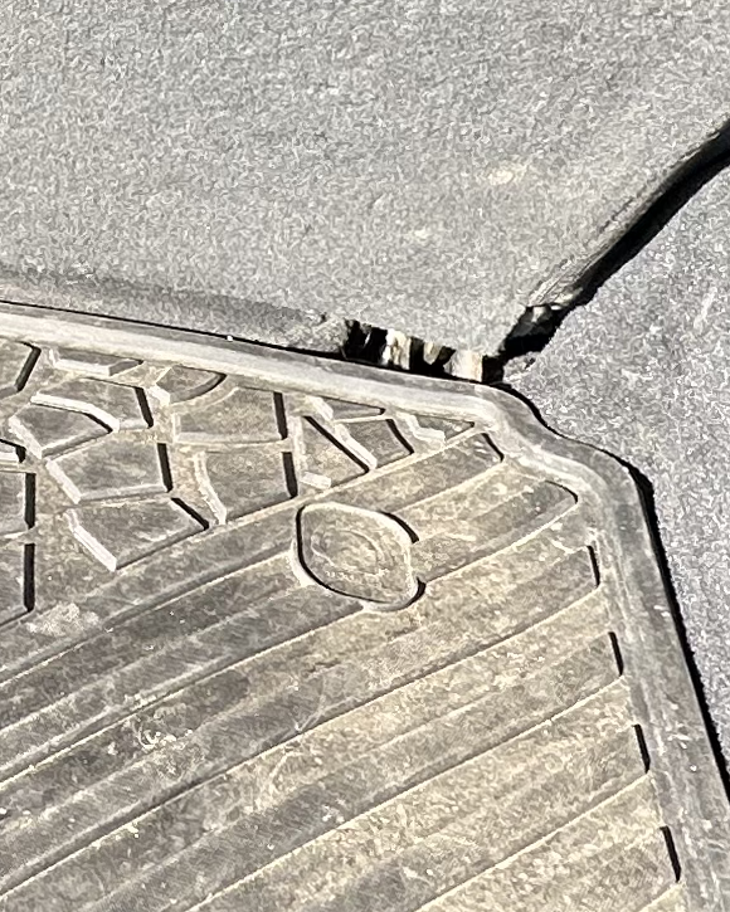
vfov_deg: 23.8
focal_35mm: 76
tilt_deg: -23.5
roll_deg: +1.9
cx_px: -461
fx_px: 2052
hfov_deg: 17.5
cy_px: -38
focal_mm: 2.22
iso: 40
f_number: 2.2
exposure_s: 1/147
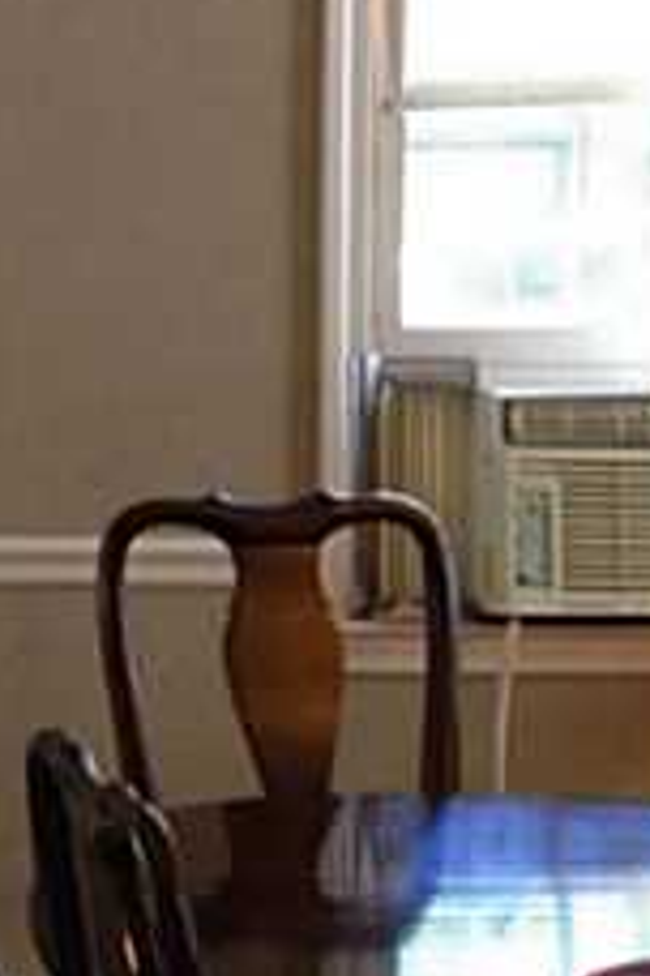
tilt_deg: -1.9
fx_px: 3466
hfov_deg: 9.7
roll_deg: +1.3
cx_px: -795
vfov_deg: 15.9
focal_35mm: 128
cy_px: 227
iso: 160
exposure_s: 1/20
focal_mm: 4.28
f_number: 2.4
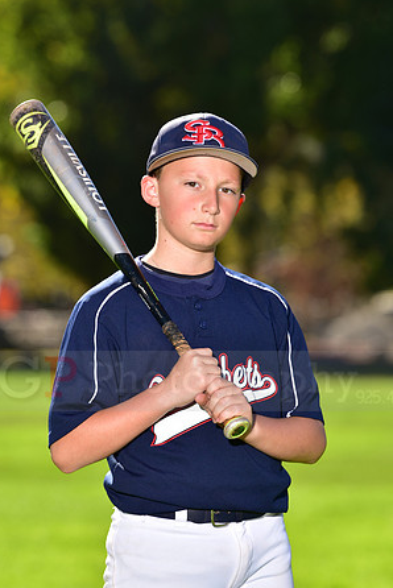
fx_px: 4251
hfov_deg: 5.3
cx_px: 184
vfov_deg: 7.9
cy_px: 369
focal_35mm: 260
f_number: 5.6
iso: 80
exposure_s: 1/250
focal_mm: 200
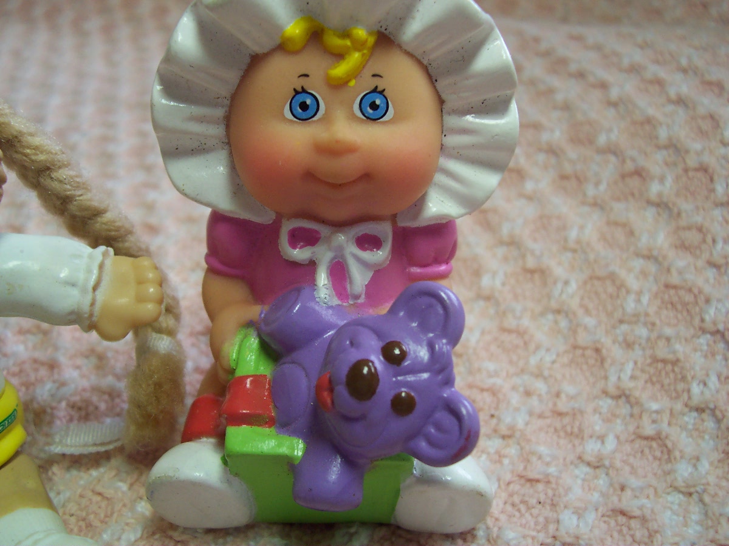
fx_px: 779
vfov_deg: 38.7
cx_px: 364
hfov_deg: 50.1
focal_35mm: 37
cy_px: 273
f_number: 2.8
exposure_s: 1/90
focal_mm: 5.6
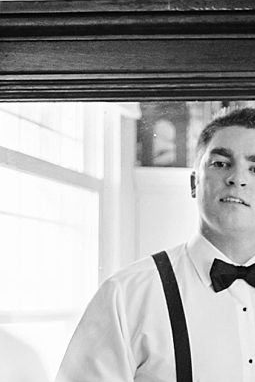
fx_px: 1369
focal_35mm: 129
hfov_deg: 10.6
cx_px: 158
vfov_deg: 15.6
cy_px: 362
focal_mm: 35
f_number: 1.8
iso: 400
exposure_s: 1/800
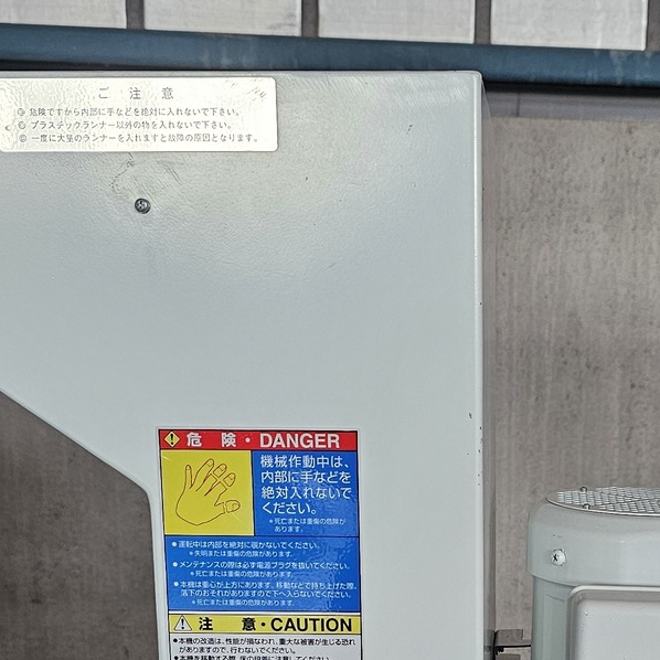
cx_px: 522
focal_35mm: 68
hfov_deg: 25.0
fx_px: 1467
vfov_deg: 24.4
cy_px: 637
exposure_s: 1/190
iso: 200
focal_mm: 6.3
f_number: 1.7
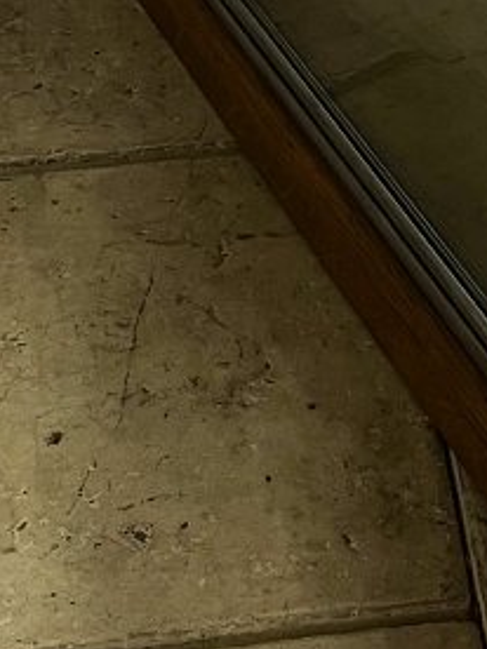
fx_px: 2120
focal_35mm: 113
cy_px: -24
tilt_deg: -30.9
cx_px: 527
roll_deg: -1.6
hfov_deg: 12.9
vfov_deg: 17.0
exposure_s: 1/50
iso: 250
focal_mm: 5.1
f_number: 1.6
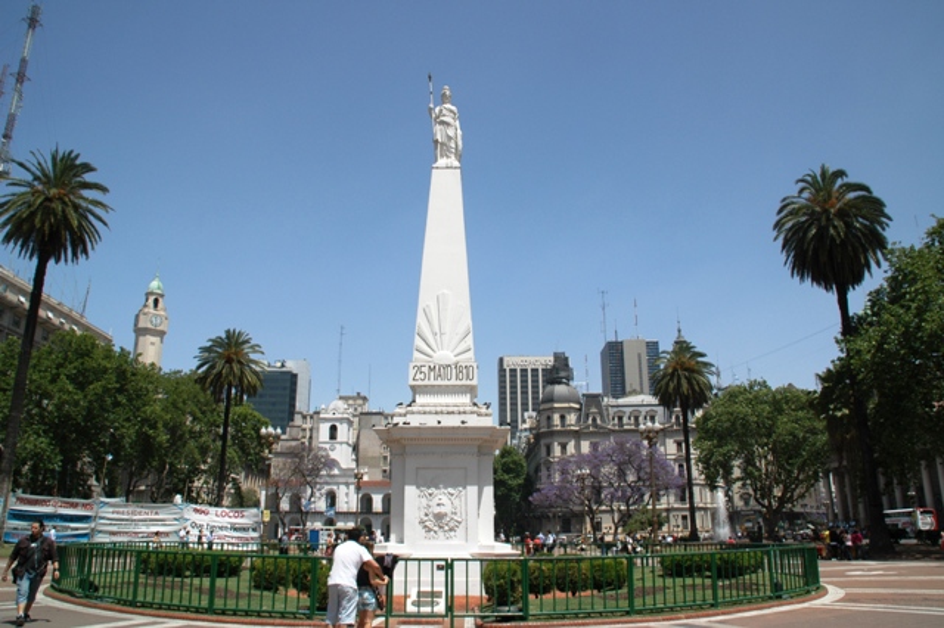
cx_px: 472
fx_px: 708
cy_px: 314
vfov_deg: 47.9
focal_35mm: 27
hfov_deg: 67.4
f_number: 10
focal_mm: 18
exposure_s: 1/400
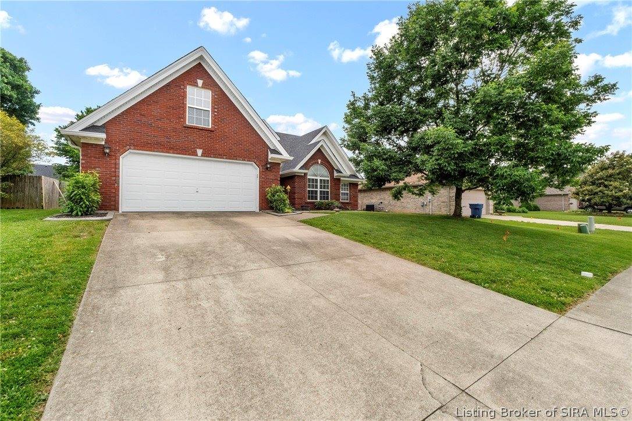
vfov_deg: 77.3
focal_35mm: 15
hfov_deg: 100.4
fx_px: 263
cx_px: 316
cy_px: 210
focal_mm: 10
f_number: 11
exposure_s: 1/400
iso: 400
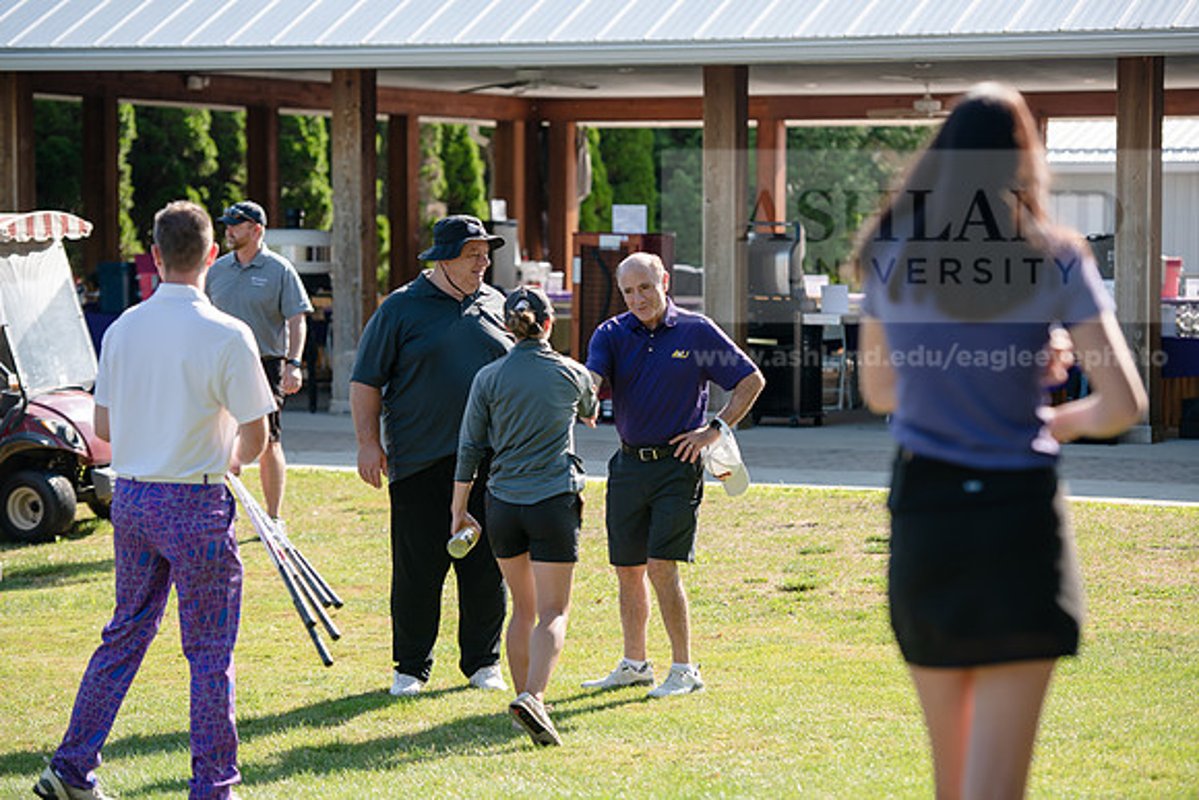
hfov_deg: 17.1
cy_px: 400
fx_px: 3997
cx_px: 600
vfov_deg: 11.4
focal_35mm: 120
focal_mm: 120
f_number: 3.5
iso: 100
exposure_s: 1/500
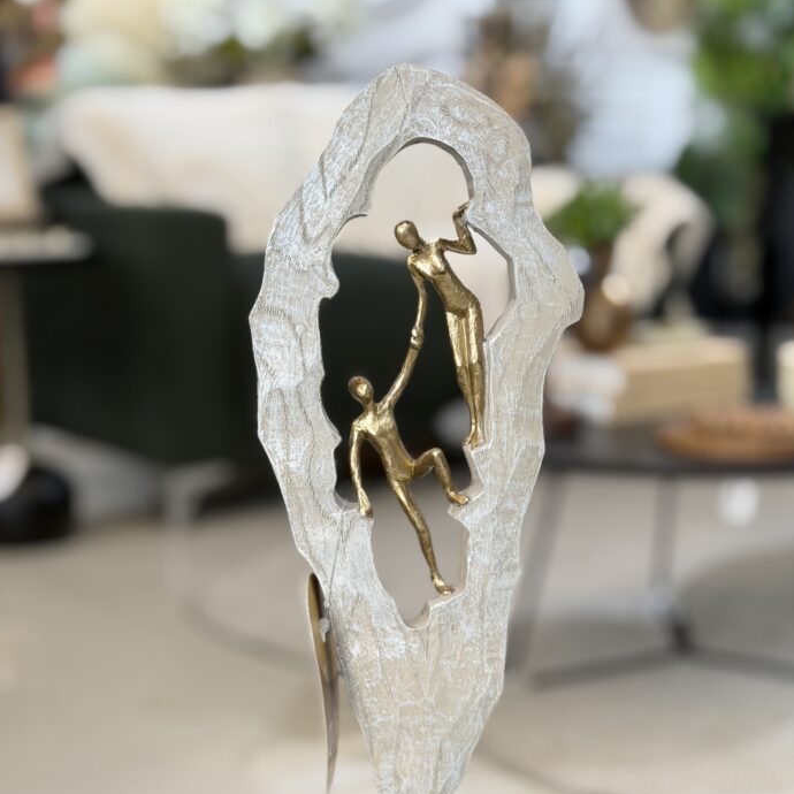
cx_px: 396
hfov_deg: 27.3
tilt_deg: -14.0
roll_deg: -0.6
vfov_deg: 27.1
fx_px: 1635
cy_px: 550
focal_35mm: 63
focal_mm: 6.76
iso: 100
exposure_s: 1/60
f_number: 1.78
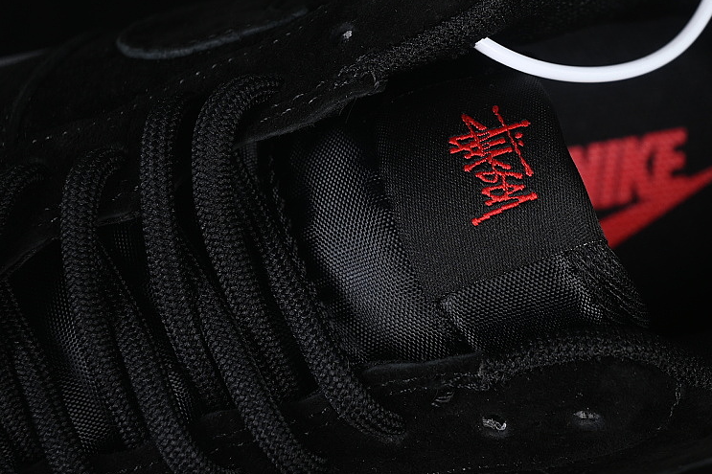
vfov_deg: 12.6
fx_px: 2155
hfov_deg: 18.7
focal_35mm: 109
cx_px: 440
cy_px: 195
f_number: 6.3
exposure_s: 1/50
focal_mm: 50
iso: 160
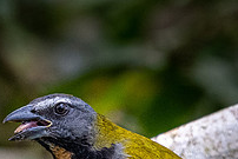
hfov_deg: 0.8
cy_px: -74
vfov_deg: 0.5
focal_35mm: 2573
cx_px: -95
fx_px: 17022
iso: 900
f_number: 5.6
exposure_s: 1/800
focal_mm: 390
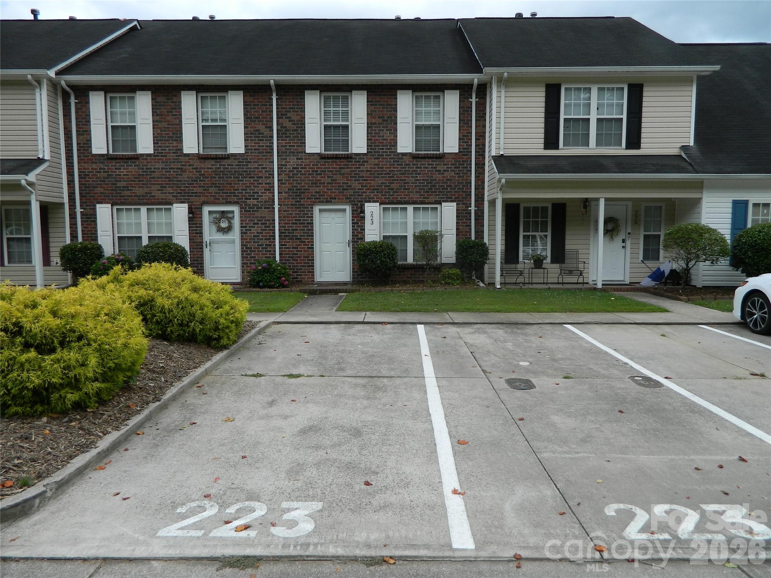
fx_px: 557
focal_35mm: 25
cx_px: 386
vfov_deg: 54.9
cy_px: 289
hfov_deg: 69.4
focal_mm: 4.5
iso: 80
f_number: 3.1
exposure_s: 1/640
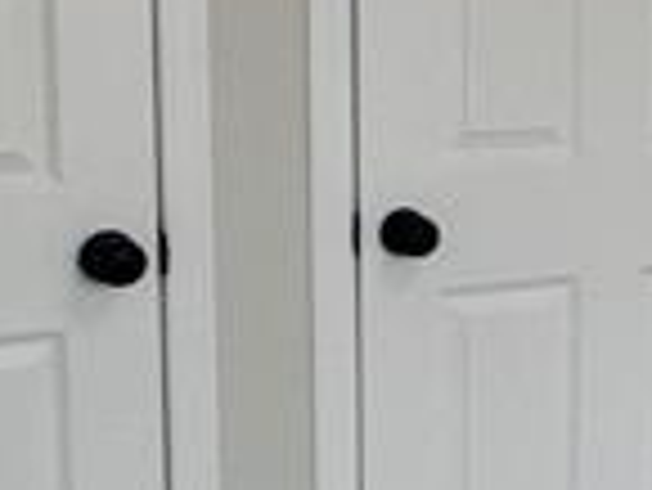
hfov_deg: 16.8
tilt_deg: -9.6
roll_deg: -3.7
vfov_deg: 15.0
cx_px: 1142
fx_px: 1866
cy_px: 229
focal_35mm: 99
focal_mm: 2.22
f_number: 2.2
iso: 200
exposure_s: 1/100
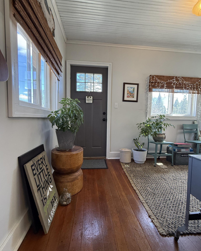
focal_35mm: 15
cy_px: 126
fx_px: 112
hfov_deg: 84.0
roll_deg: +0.1
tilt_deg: -2.9
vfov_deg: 96.8
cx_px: 101
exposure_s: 1/120
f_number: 2.2
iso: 320
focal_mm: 2.22
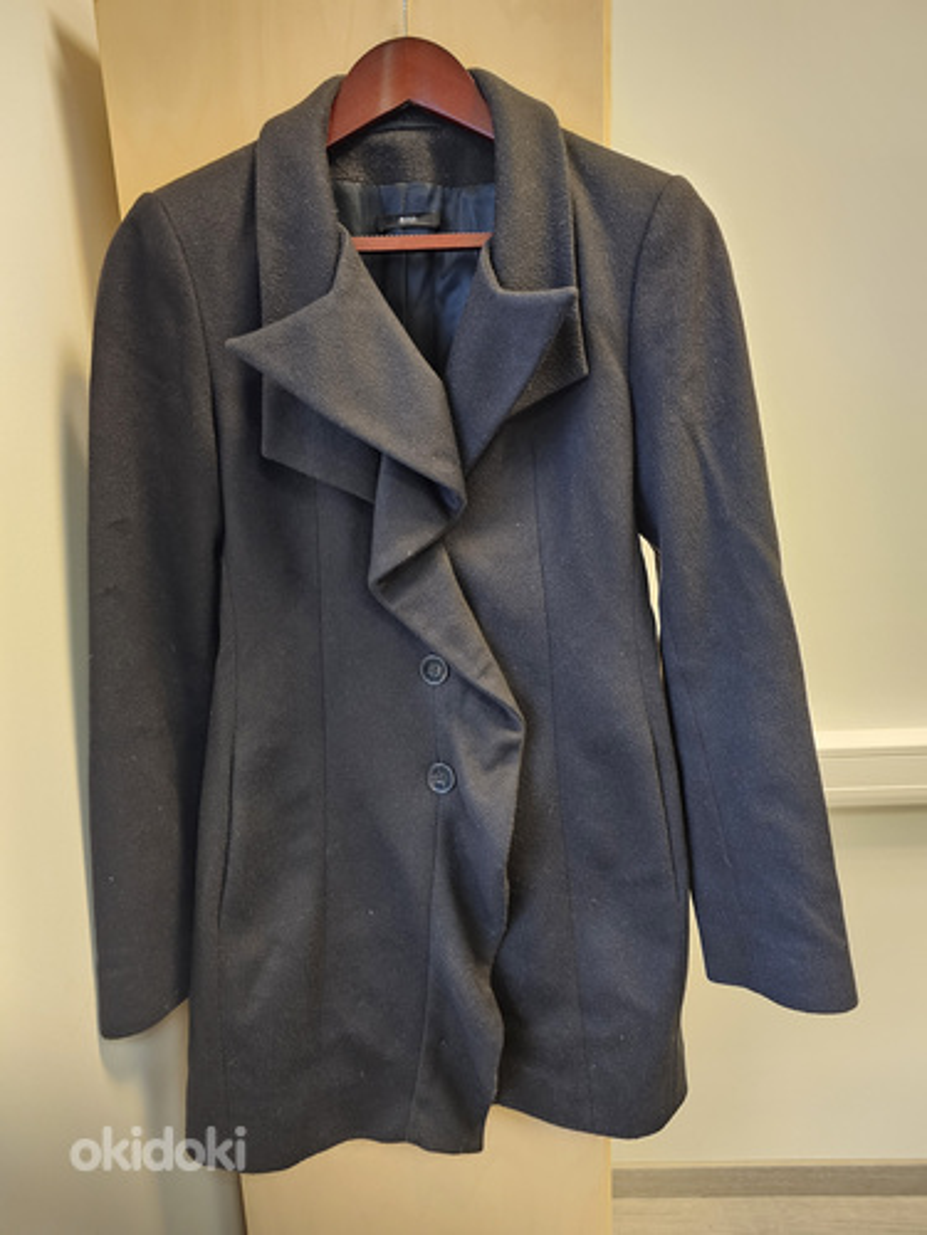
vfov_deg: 73.9
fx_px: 821
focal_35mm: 23
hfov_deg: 58.9
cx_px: 464
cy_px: 618
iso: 640
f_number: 1.7
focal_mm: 6.3
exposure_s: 1/33
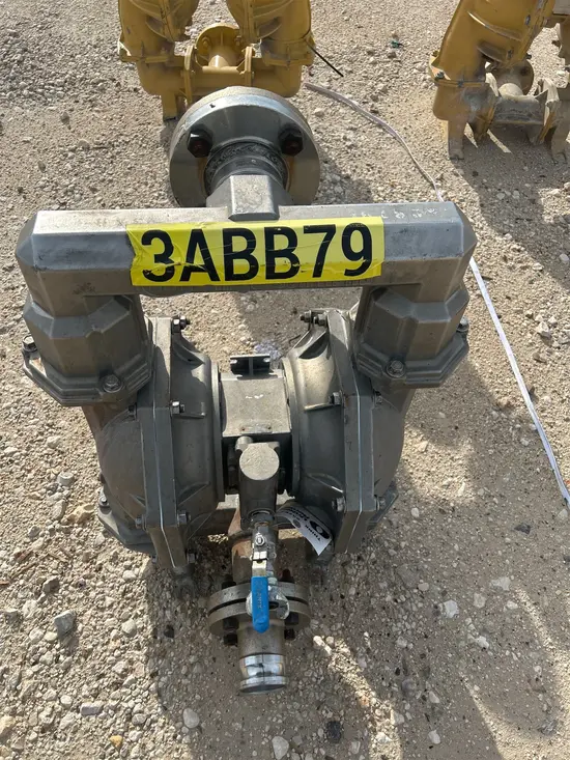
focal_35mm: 26
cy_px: 380
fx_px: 571
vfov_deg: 67.3
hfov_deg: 53.1
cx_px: 285
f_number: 1.5
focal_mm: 5.7
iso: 50
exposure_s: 1/3356
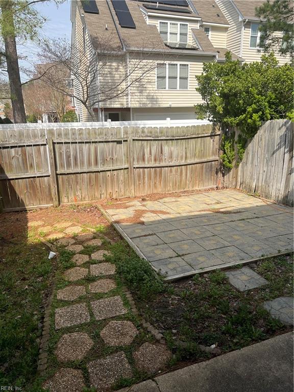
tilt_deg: -15.8
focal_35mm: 26
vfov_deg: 67.3
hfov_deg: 53.1
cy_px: 196
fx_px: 294
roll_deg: +0.3
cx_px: 147
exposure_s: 1/3077
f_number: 1.5
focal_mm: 5.7
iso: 50
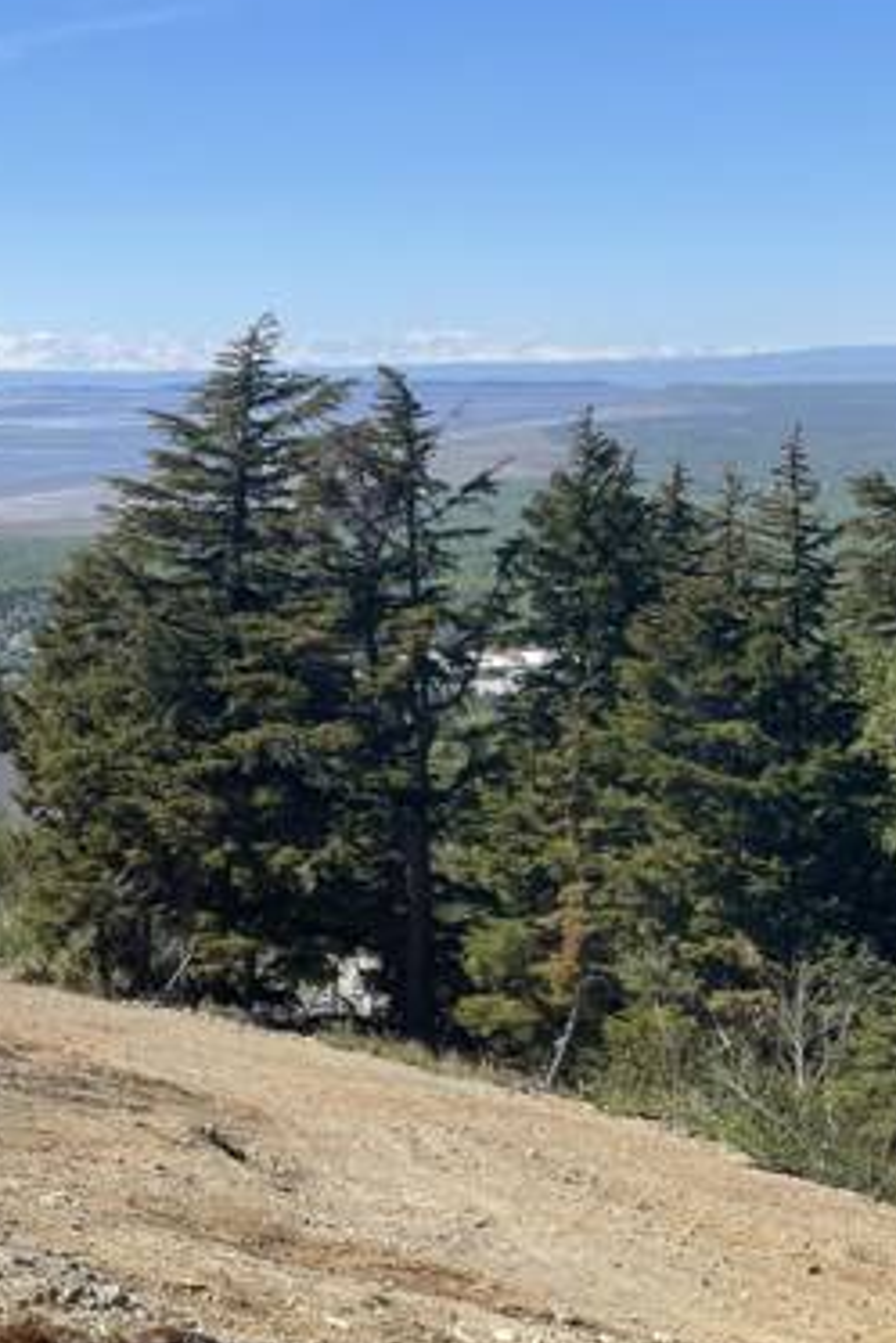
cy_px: 562
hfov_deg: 21.3
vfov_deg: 34.4
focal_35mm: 58
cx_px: -255
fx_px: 2163
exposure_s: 1/4292
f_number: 1.6
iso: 32
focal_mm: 4.2
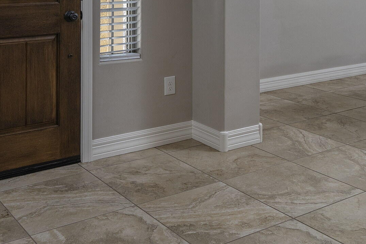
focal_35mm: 47
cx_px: 177
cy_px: -33
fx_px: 478
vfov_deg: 26.2
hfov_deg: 41.9
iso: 200
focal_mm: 18
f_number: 9
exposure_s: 1/15
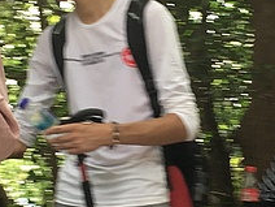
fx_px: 1390
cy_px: 105
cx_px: 140
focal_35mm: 175
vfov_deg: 8.5
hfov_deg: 11.3
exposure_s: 1/50
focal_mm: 4.15
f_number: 2.2
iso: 25
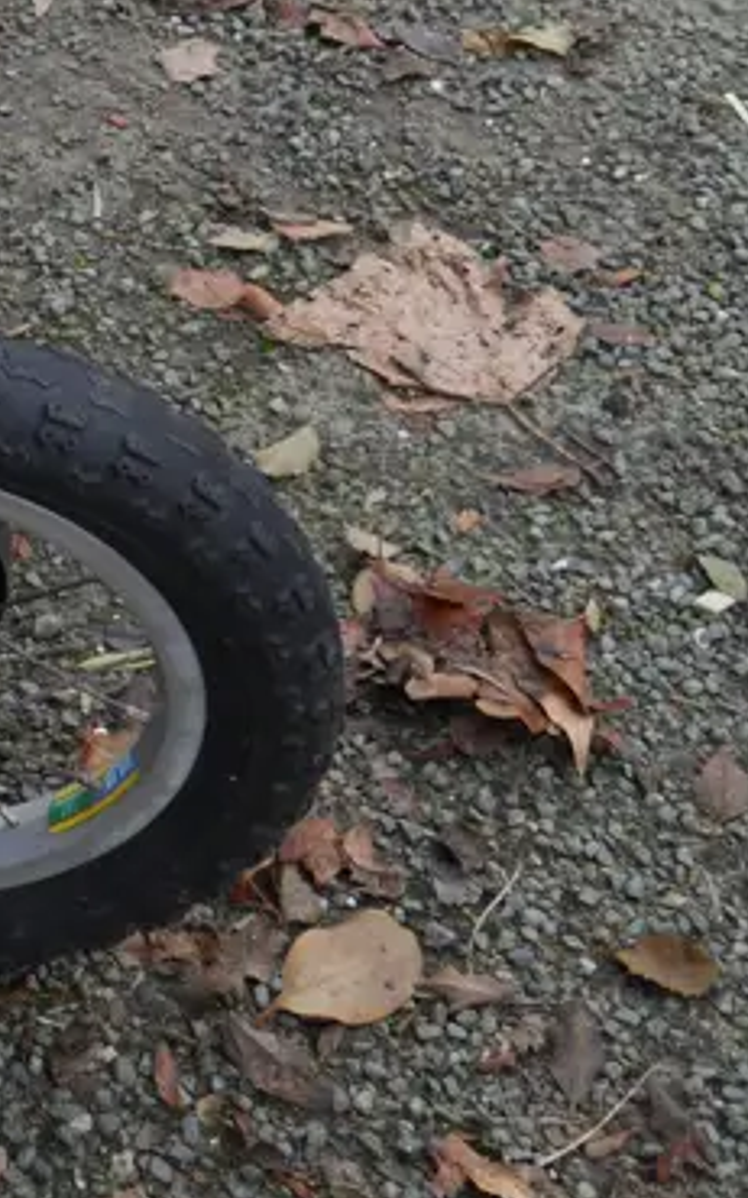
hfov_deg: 12.1
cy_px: 120
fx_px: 3068
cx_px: -806
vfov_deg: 21.6
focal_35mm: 94
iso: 200
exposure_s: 1/200
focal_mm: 16
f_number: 5
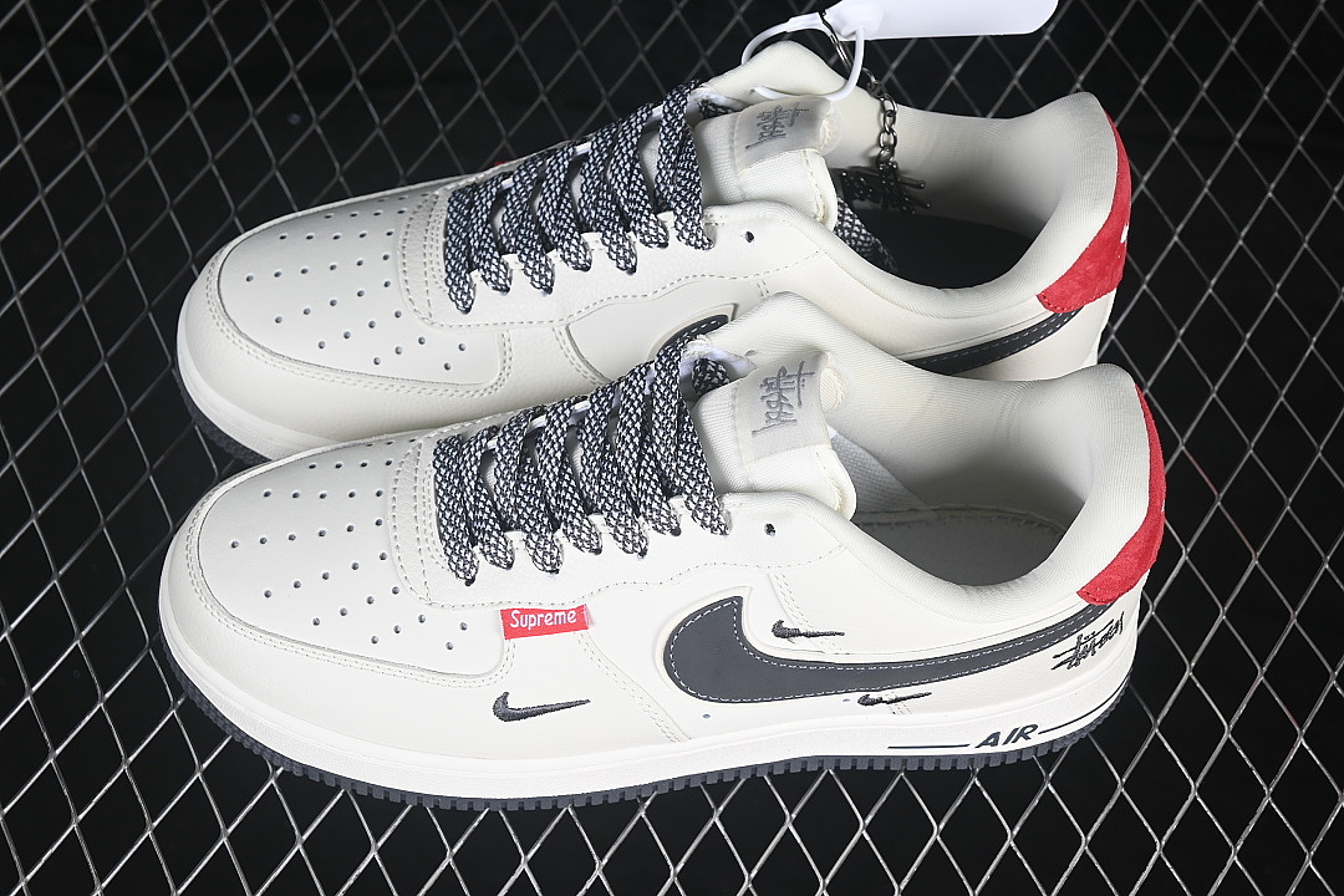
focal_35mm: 75
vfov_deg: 18.2
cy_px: 448
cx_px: 672
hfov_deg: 27.0
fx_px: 2800
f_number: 7.1
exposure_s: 1/80
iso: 160
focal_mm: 50
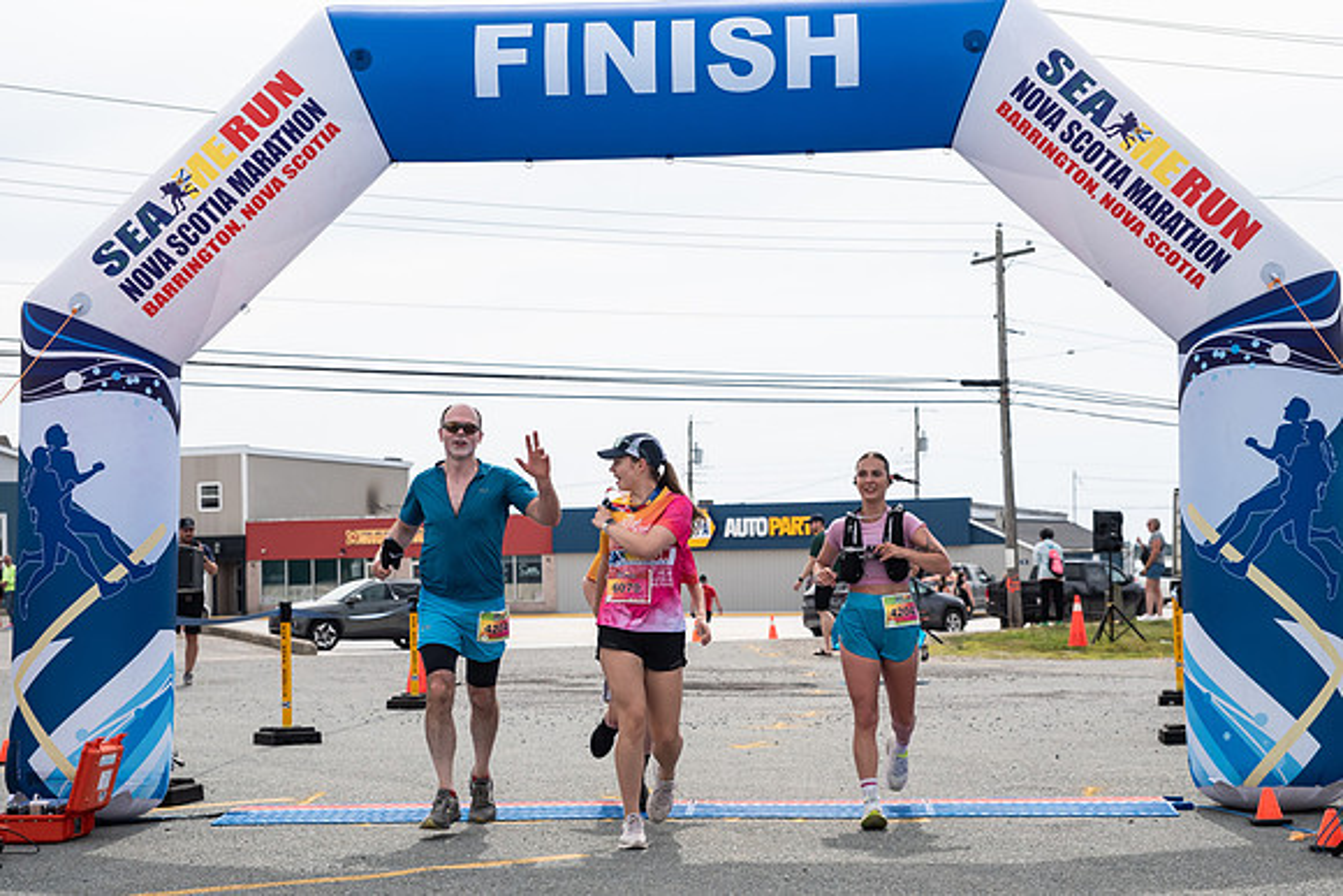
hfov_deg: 32.9
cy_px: 524
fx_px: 2271
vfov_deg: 22.3
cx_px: 656
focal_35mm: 61
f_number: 4
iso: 800
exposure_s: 1/4000
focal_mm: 52
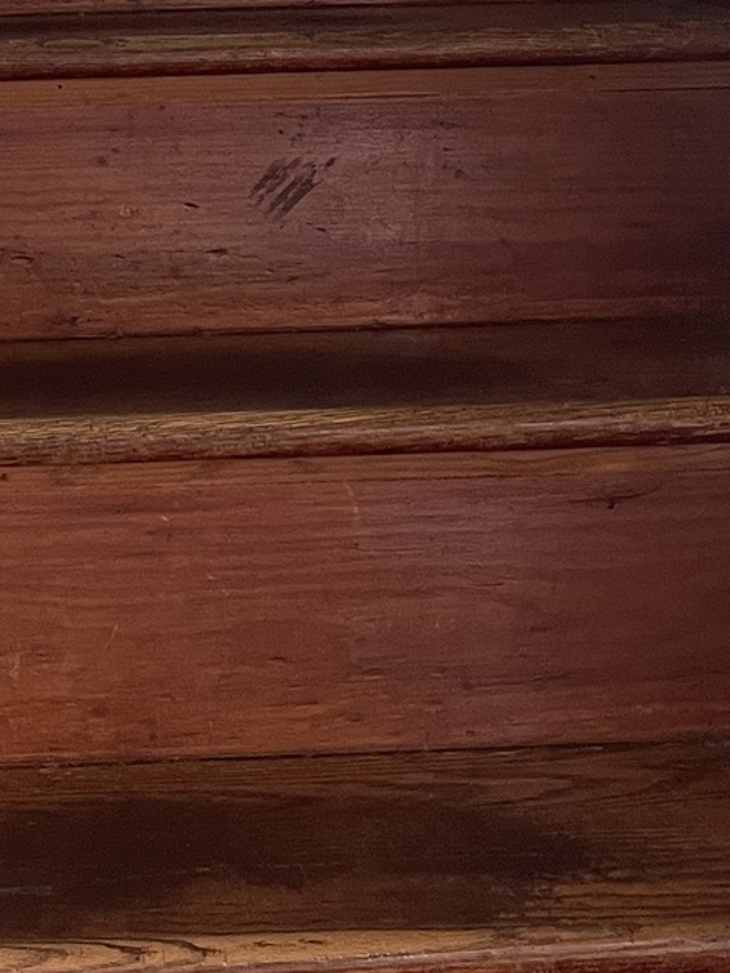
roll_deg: +0.6
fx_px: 2558
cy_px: -269
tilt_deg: +2.9
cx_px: 75
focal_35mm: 91
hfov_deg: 16.0
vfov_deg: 19.9
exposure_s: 1/65
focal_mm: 5.1
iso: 125
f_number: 1.6
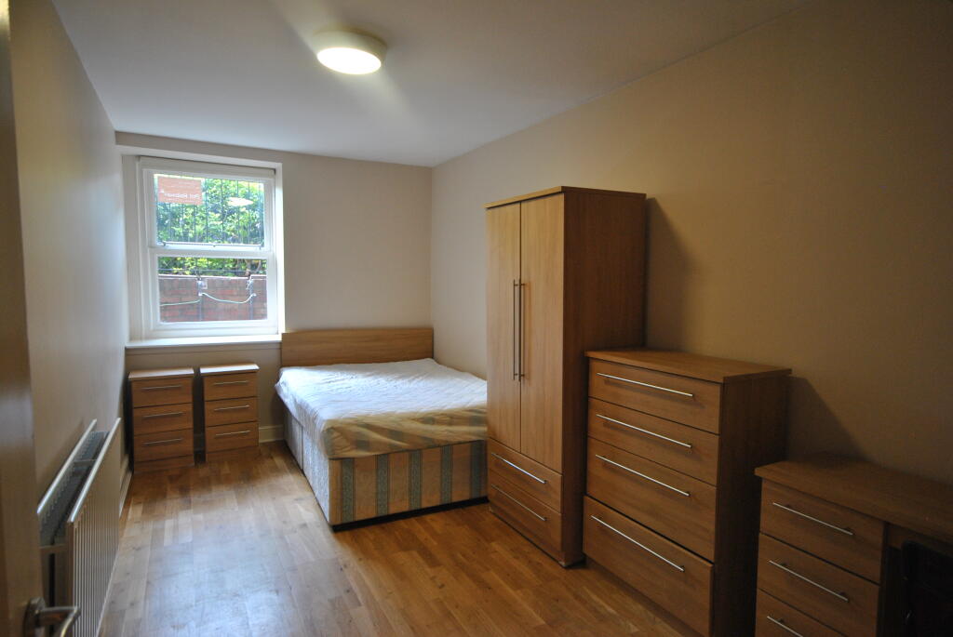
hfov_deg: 81.1
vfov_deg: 59.6
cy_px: 318
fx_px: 556
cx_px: 476
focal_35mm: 21
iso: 400
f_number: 4.8
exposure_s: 1/15
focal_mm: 14
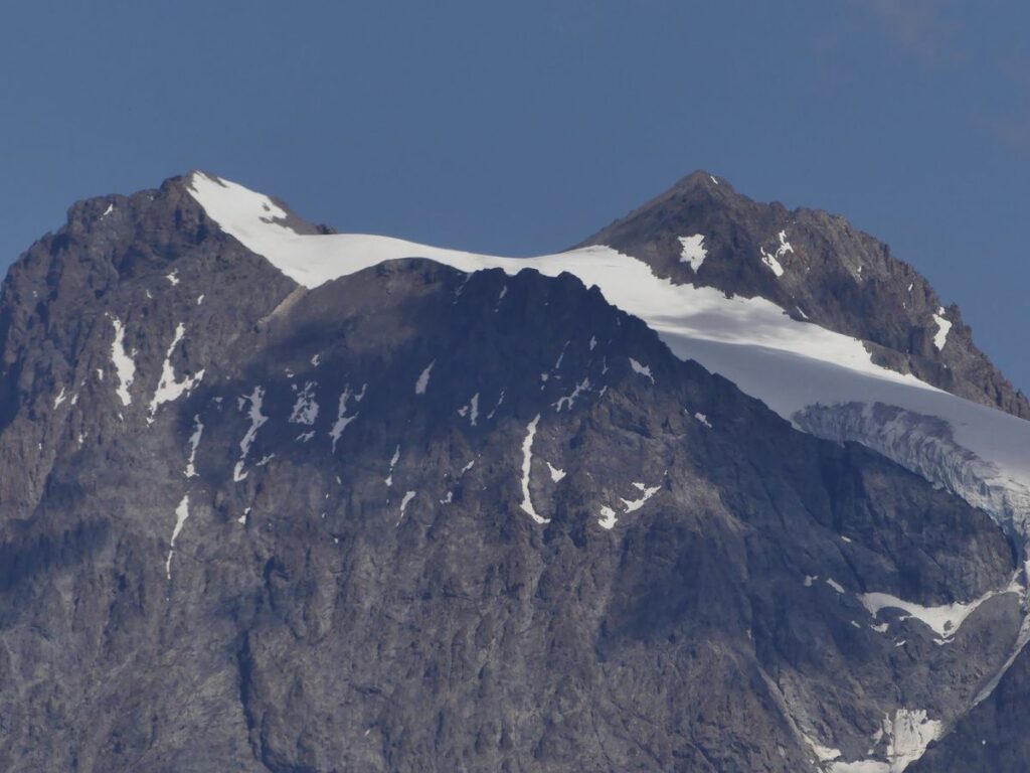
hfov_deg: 4.0
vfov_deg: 3.0
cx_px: 515
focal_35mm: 493
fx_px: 14669
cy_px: 386
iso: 100
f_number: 6.3
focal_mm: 88.7
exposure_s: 1/1300
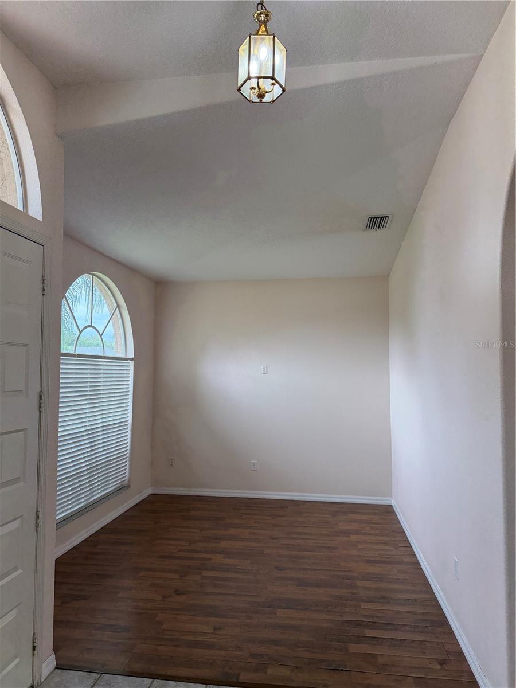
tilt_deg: +2.7
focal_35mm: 24
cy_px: 344
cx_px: 258
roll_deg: -0.9
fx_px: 477
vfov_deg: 71.6
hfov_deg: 56.8
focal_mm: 6.76
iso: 200
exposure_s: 1/235
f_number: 1.78
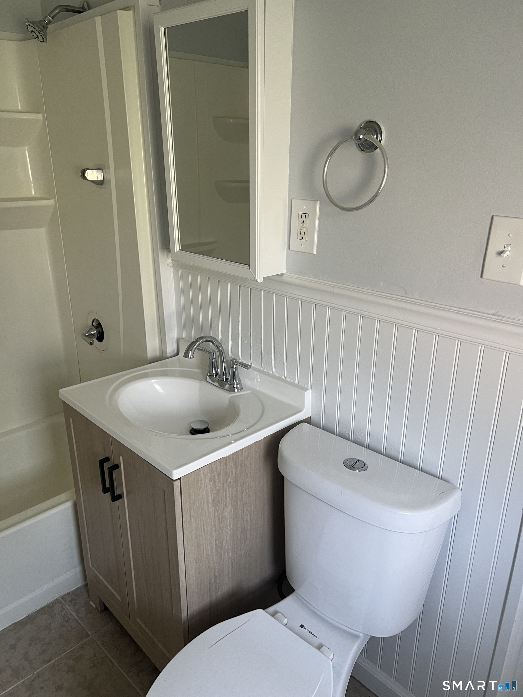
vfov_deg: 67.3
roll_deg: +0.2
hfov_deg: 53.1
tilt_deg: -20.4
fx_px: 524
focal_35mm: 26
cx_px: 262
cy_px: 348
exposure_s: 1/60
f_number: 1.5
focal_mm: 5.7
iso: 100
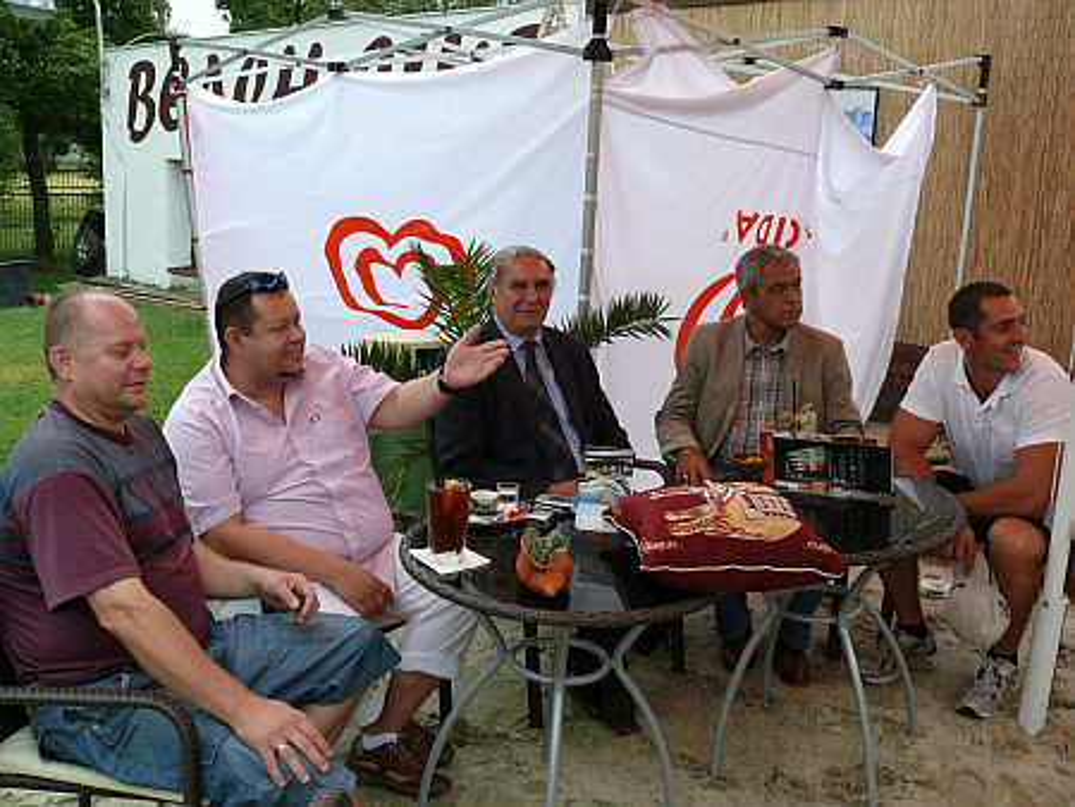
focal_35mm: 35
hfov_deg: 52.6
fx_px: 1088
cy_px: 404
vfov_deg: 40.7
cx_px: 538
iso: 100
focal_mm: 7.4
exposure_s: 1/200
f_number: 4
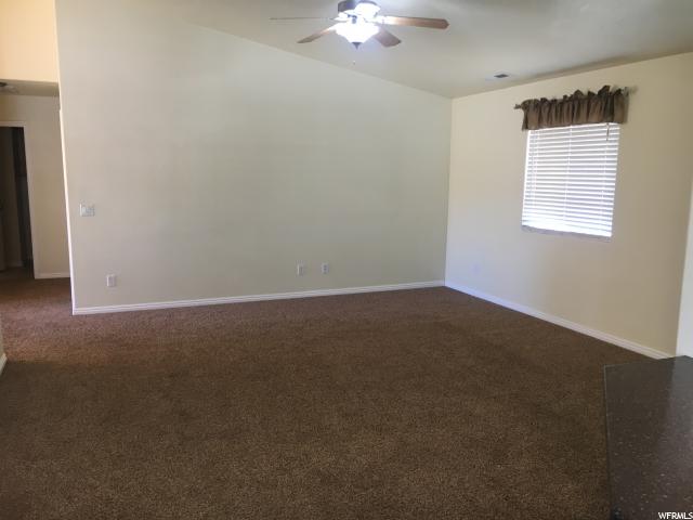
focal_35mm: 29
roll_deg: +0.7
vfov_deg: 48.2
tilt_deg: -9.2
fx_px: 581
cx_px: 346
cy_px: 260
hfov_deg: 61.7
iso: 64
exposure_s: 1/30
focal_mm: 4.15
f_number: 2.2
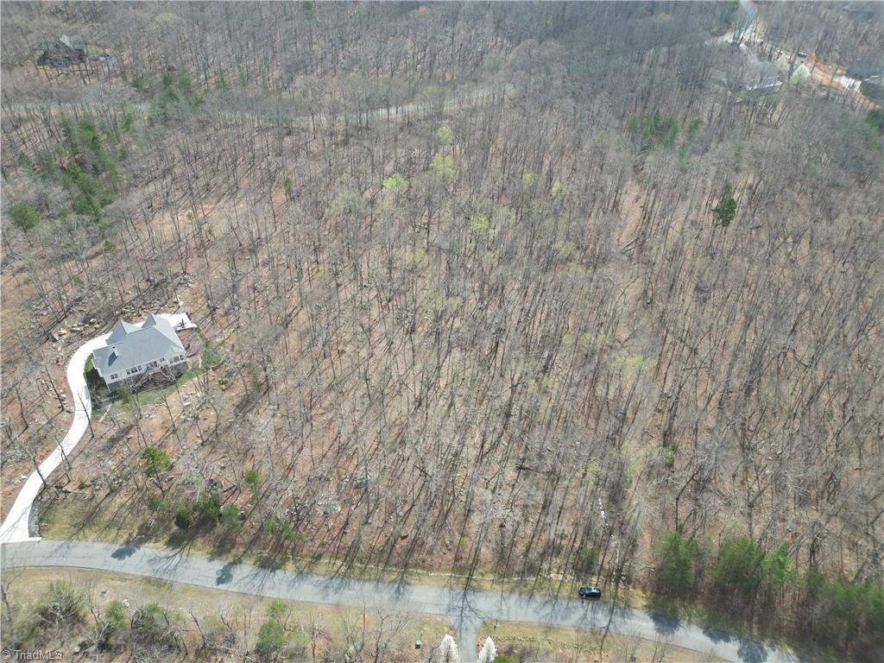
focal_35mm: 24
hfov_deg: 71.6
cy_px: 332
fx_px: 613
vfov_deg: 56.8
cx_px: 442
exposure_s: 1/1000
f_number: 1.7
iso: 110
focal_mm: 6.72
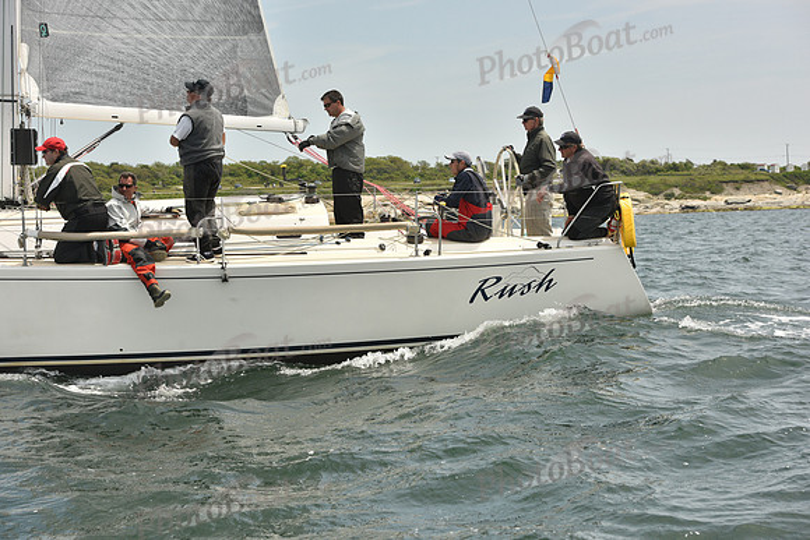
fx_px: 1575
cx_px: 405
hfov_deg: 28.8
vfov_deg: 19.5
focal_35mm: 70
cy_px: 270
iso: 400
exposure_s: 1/1600
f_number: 8
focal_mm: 70
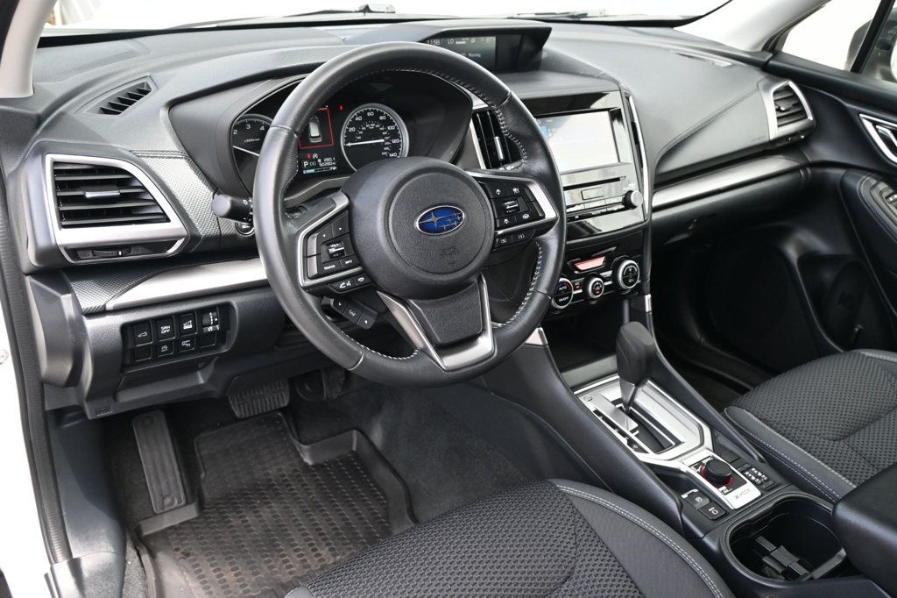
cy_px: 299
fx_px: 766
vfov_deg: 42.6
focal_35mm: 31
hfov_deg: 60.7
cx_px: 448
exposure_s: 1/200
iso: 400
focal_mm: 20.5
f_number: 3.8
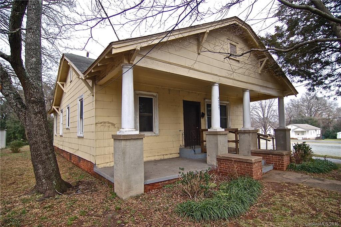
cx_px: 170
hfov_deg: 85.5
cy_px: 114
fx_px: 184
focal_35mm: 20
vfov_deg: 63.1
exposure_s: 1/500
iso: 200
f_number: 4
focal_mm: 13
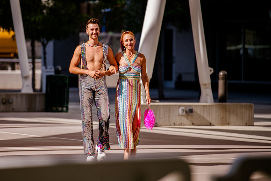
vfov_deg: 5.3
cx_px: 97
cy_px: 75
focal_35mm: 258
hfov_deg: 8.0
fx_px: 1946
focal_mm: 200
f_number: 3.2
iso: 400
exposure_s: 1/5000
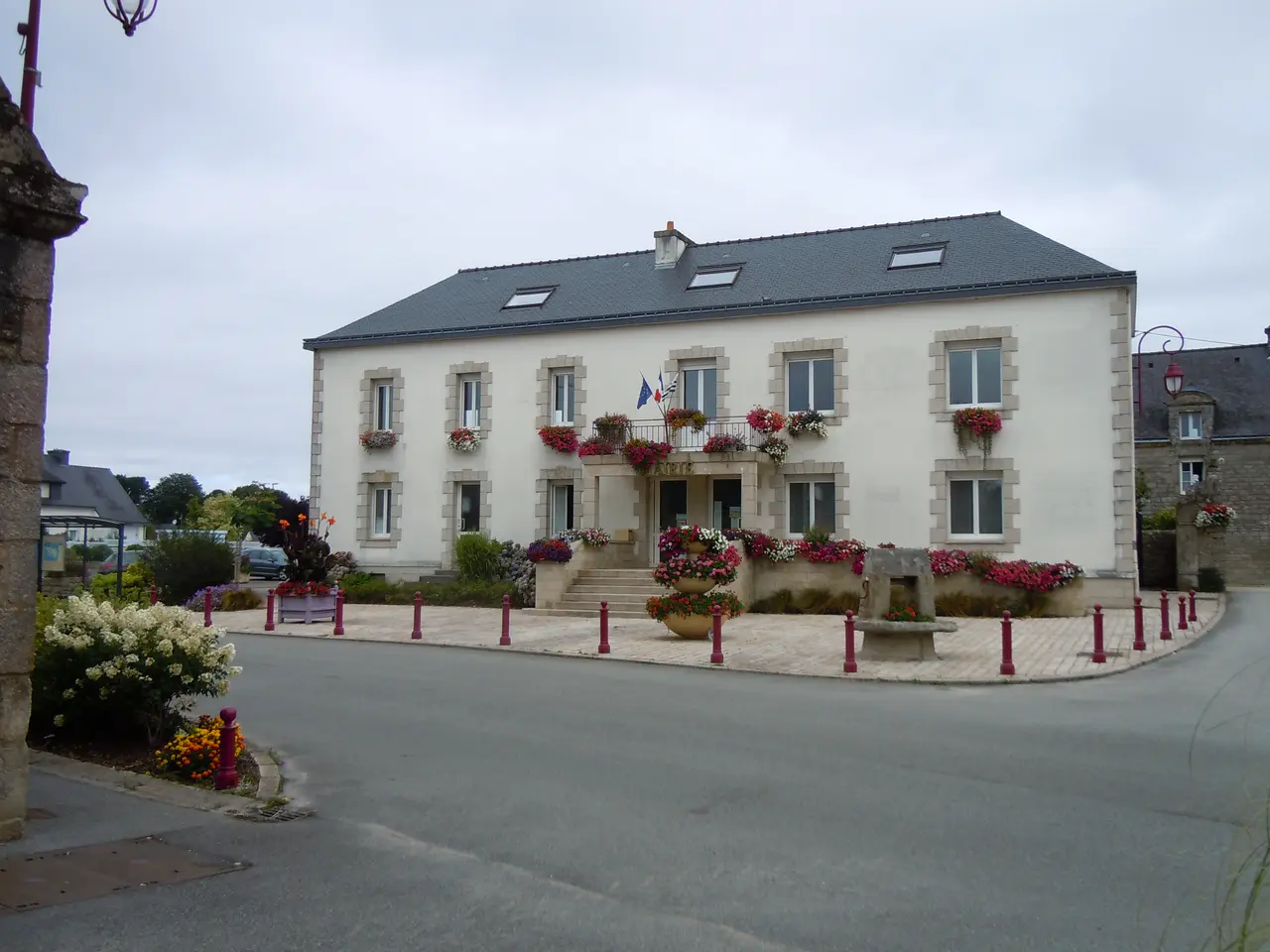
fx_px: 1101
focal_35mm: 30
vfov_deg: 46.8
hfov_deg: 60.0
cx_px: 635
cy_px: 476
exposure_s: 1/800
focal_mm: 5.4
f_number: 3.5
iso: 100
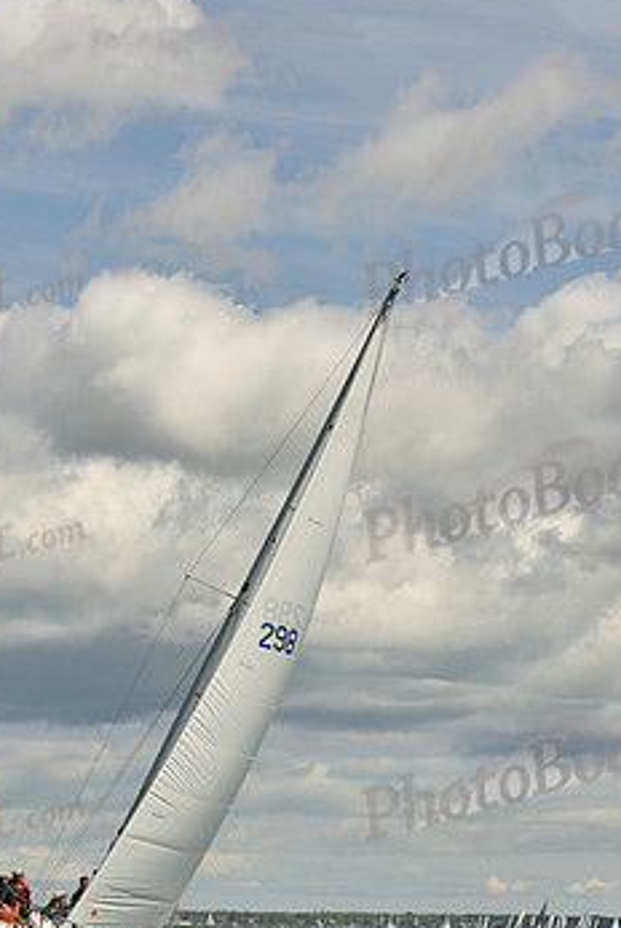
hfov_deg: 9.7
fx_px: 3667
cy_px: 671
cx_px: 224
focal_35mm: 142
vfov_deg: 14.4
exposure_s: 1/800
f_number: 13
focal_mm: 85
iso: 320
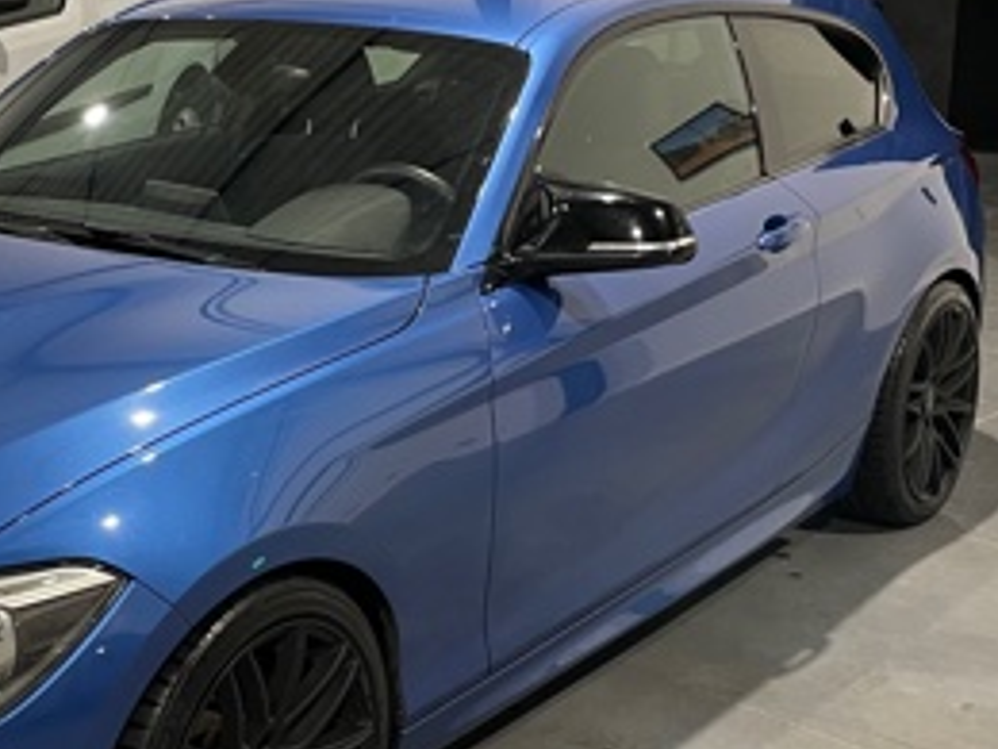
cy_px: 326
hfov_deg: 29.3
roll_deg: +0.0
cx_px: 146
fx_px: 1845
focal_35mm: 64
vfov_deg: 22.9
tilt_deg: -14.7
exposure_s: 1/50
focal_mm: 4.2
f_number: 1.6
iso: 100
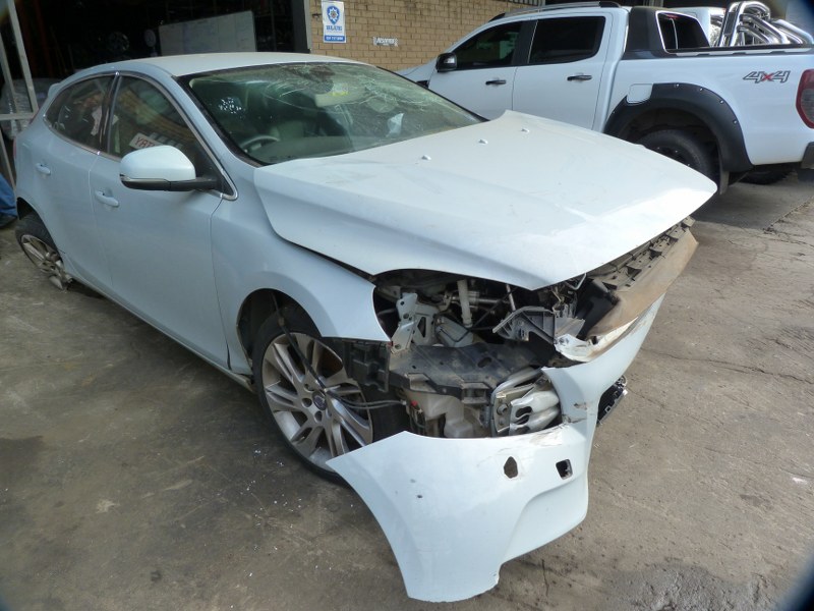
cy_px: 306
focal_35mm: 25
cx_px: 407
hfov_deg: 69.4
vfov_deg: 54.9
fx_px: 588
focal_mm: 4.5
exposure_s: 1/125
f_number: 4
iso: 125
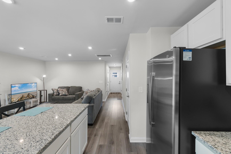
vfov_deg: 77.3
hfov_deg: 100.4
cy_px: 77
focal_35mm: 15
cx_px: 116
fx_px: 96
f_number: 4.5
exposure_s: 1/25
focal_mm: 10
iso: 100
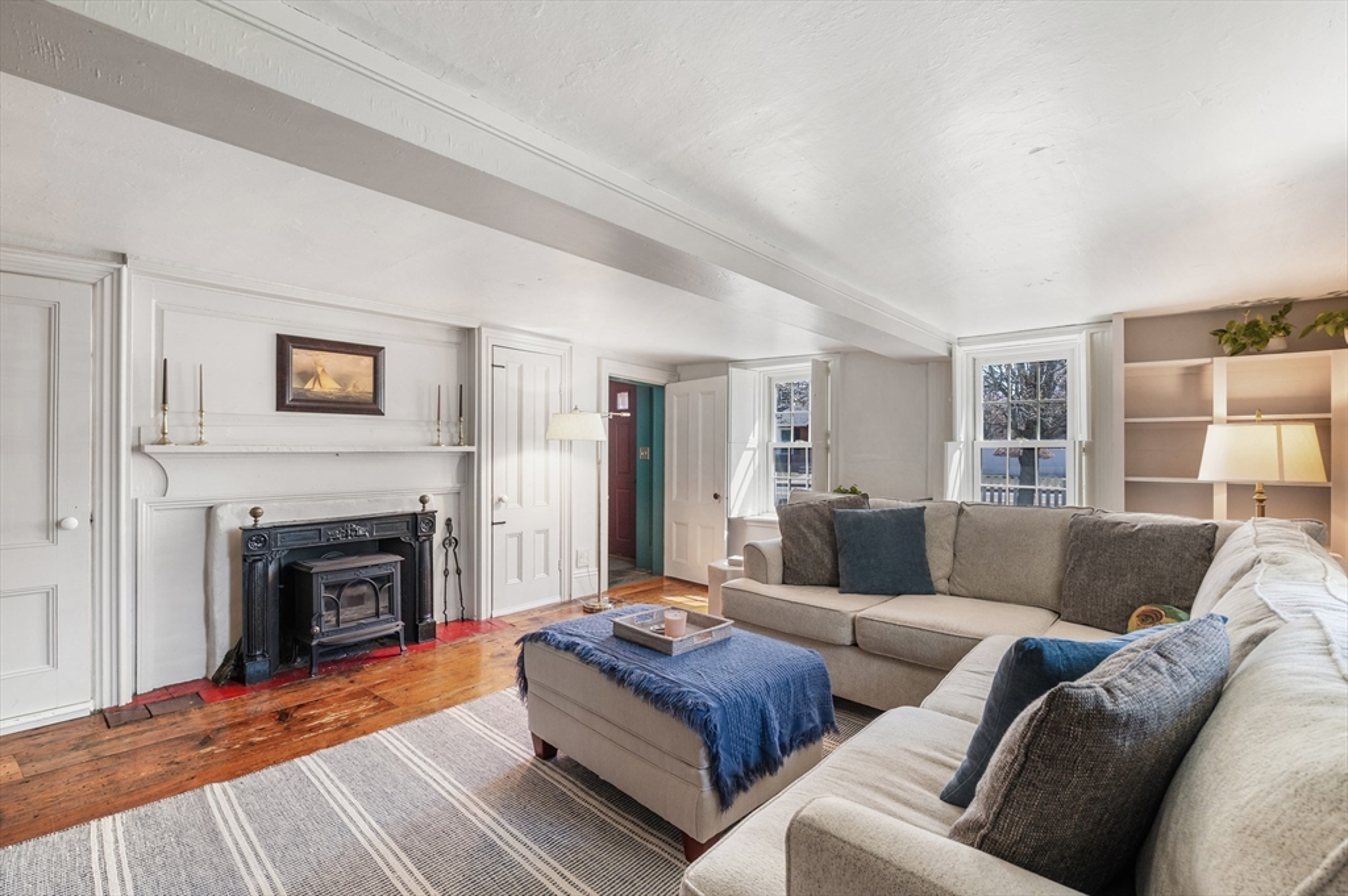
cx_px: 674
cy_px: 448
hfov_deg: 96.8
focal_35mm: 16
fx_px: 599
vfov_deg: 73.7
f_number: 8
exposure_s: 1/5
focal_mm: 16
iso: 400
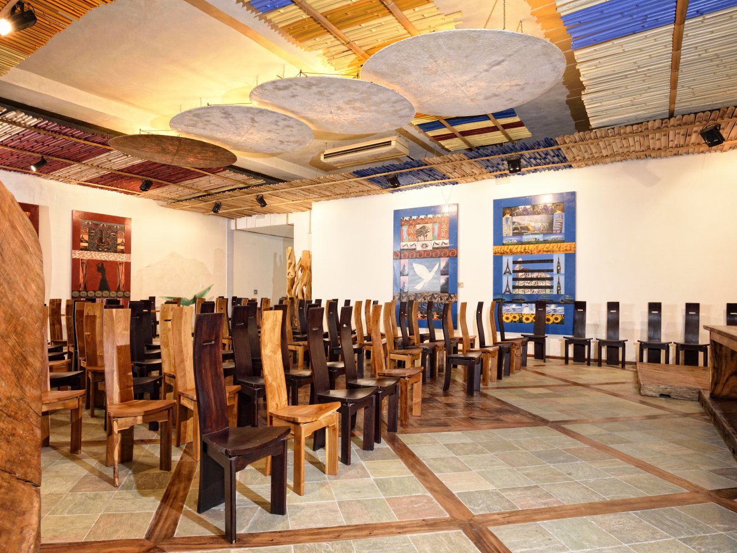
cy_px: 290
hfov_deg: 78.7
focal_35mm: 21
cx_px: 329
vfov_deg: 63.4
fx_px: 447
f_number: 6.3
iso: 500
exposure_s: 1/100
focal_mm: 18
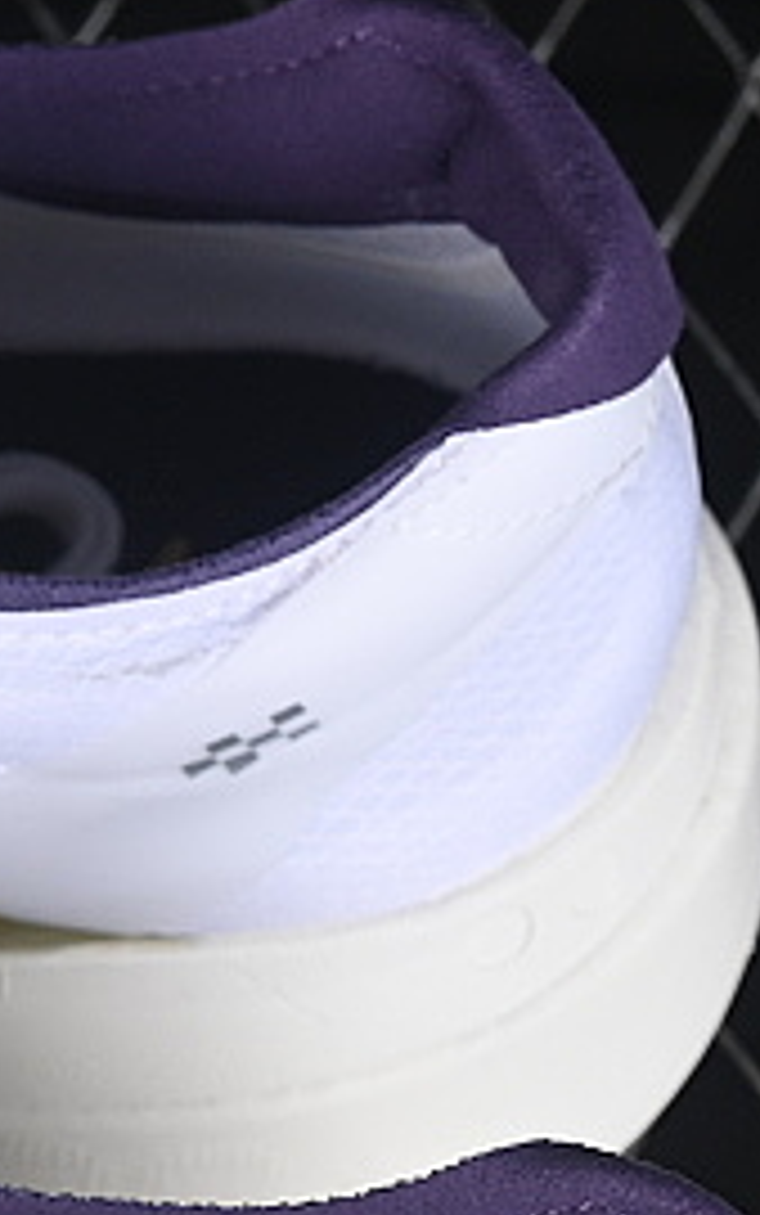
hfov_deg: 4.2
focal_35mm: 306
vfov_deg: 6.8
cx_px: -738
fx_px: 10130
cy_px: 1300
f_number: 7.1
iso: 160
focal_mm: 50
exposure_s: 1/100
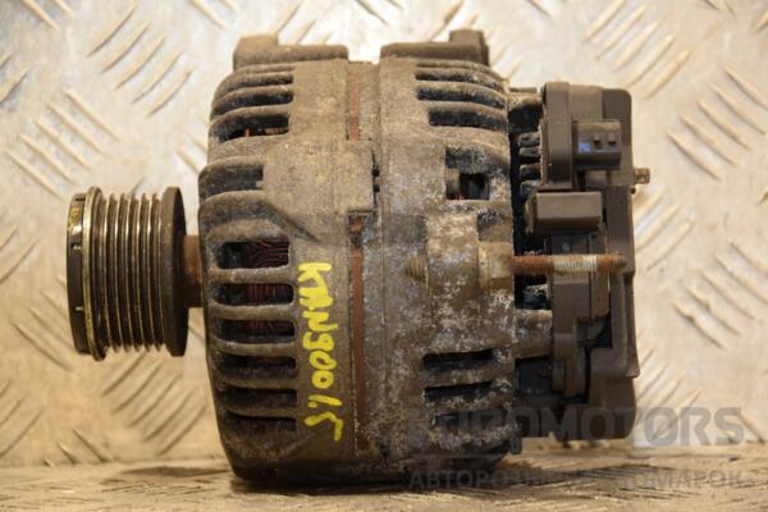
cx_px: 384
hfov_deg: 16.1
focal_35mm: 128
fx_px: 2720
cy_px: 256
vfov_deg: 10.8
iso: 800
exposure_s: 1/80
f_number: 5.6
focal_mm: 85
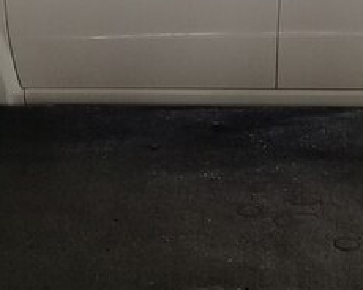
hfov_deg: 21.9
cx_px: 240
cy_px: -46
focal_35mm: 87
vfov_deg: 17.0
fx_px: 935
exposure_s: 1/33
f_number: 2.2
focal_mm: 3.3
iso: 80
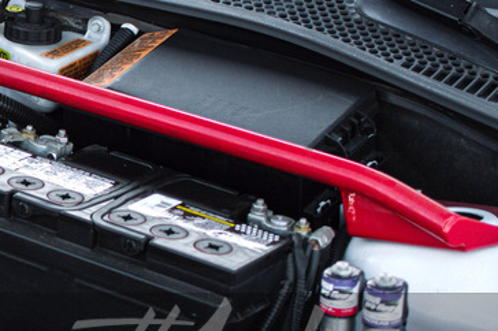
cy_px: 185
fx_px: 1995
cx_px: -148
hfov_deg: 13.7
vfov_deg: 9.5
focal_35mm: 144
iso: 100
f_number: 2.2
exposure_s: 1/500
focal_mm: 35
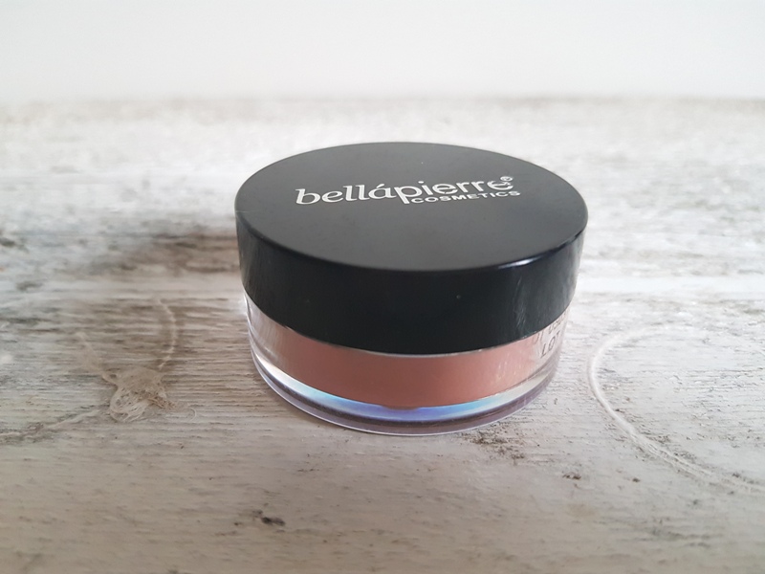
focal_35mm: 26
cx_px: 382
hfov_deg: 67.3
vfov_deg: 53.1
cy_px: 287
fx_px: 575
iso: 400
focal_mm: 4.2
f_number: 1.7
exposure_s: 1/101
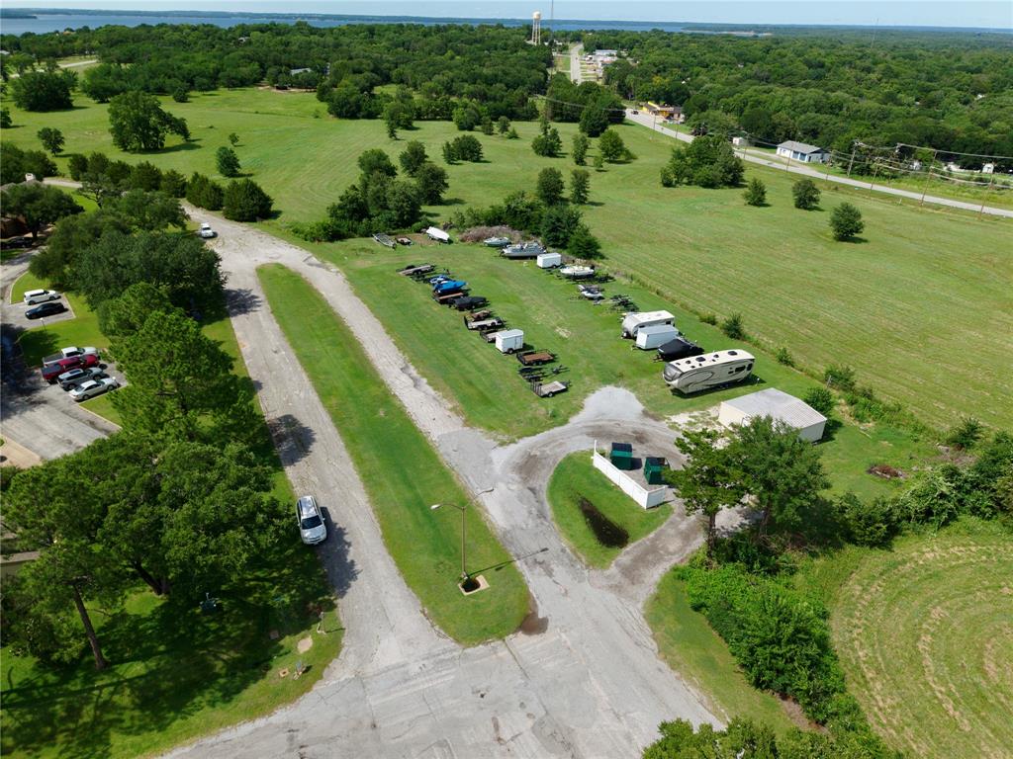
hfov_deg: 71.6
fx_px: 702
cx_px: 506
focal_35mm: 24
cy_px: 380
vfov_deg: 56.8
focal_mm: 8.67
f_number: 1.8
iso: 100
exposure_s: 1/80
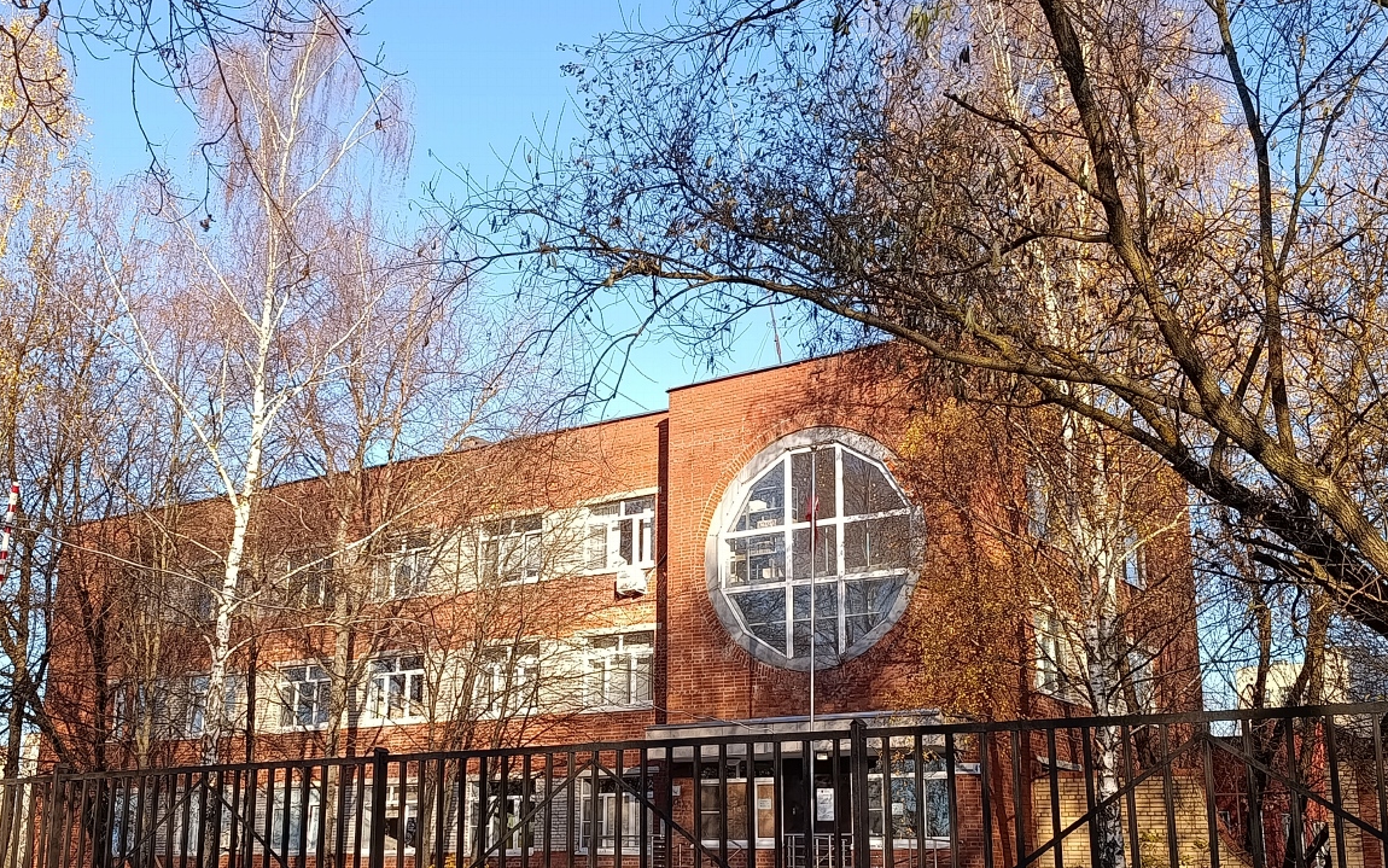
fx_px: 1589
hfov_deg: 47.1
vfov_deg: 30.5
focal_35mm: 42
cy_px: 523
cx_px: 605
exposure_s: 1/175
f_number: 1.7
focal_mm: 6.11
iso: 50
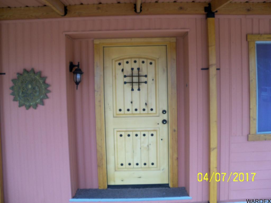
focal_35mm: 35
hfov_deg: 52.6
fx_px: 274
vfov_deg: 40.7
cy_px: 102
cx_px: 136
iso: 80
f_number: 3.5
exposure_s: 1/250
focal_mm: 6.2
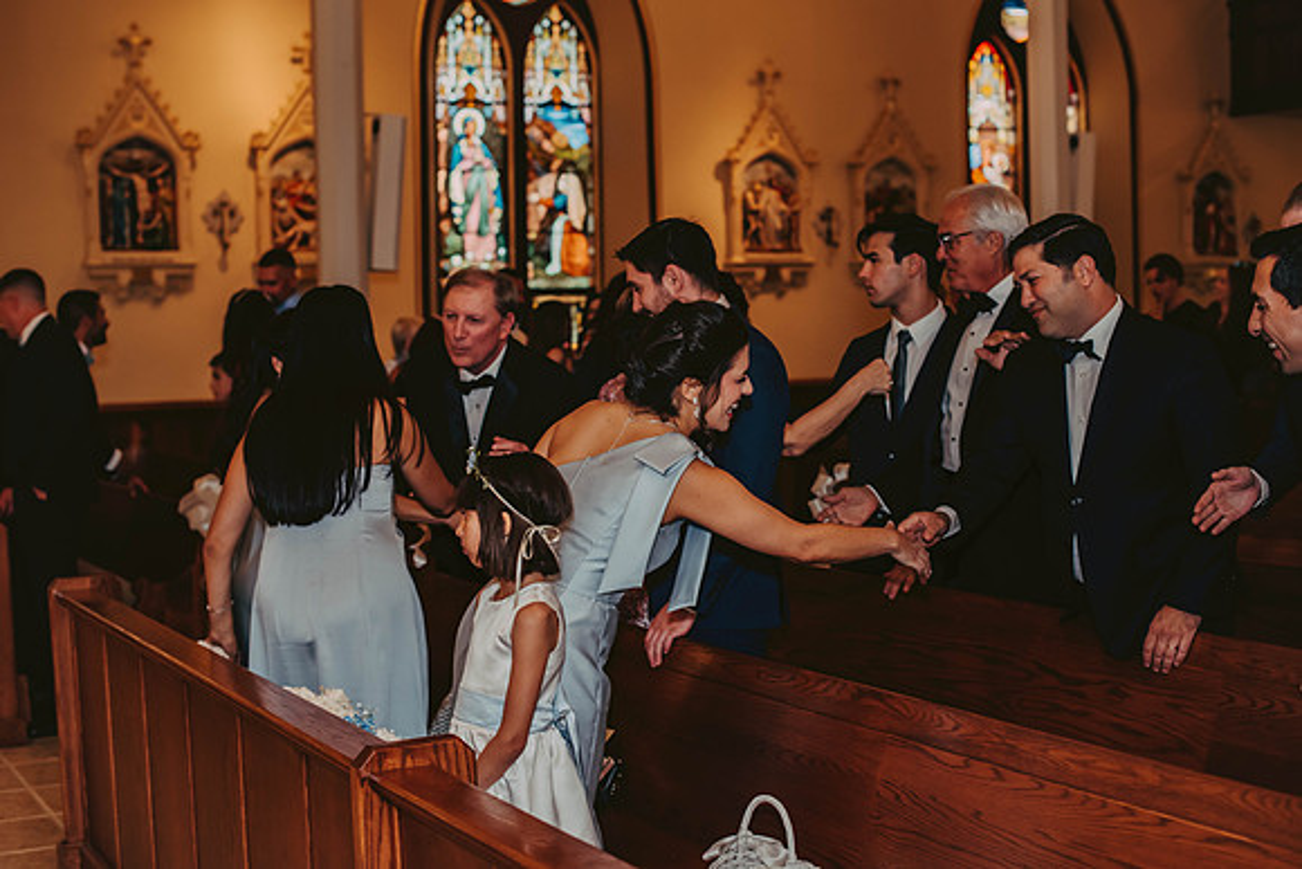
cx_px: 651
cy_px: 434
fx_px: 1809
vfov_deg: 27.0
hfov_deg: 39.6
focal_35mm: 50
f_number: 2.8
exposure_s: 1/125
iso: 800
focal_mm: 50
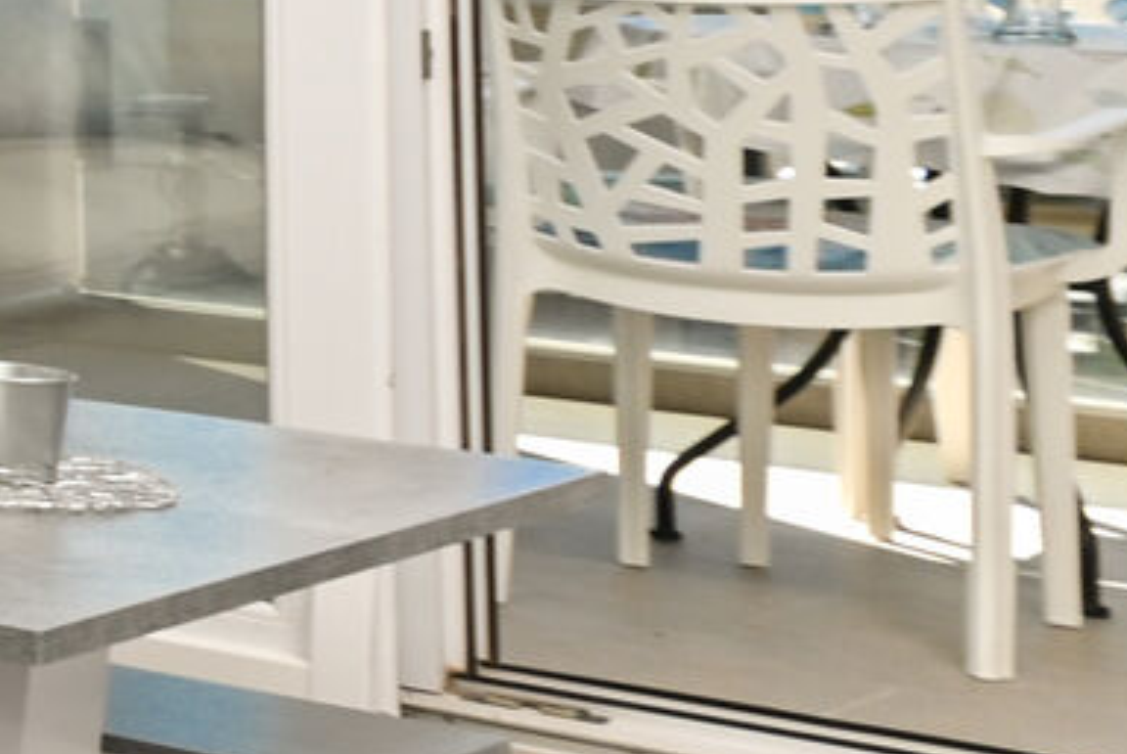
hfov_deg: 9.6
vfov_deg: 13.0
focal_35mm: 102
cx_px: -2797
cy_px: -248
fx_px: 3197
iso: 100
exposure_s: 1/200
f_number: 8
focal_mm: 14
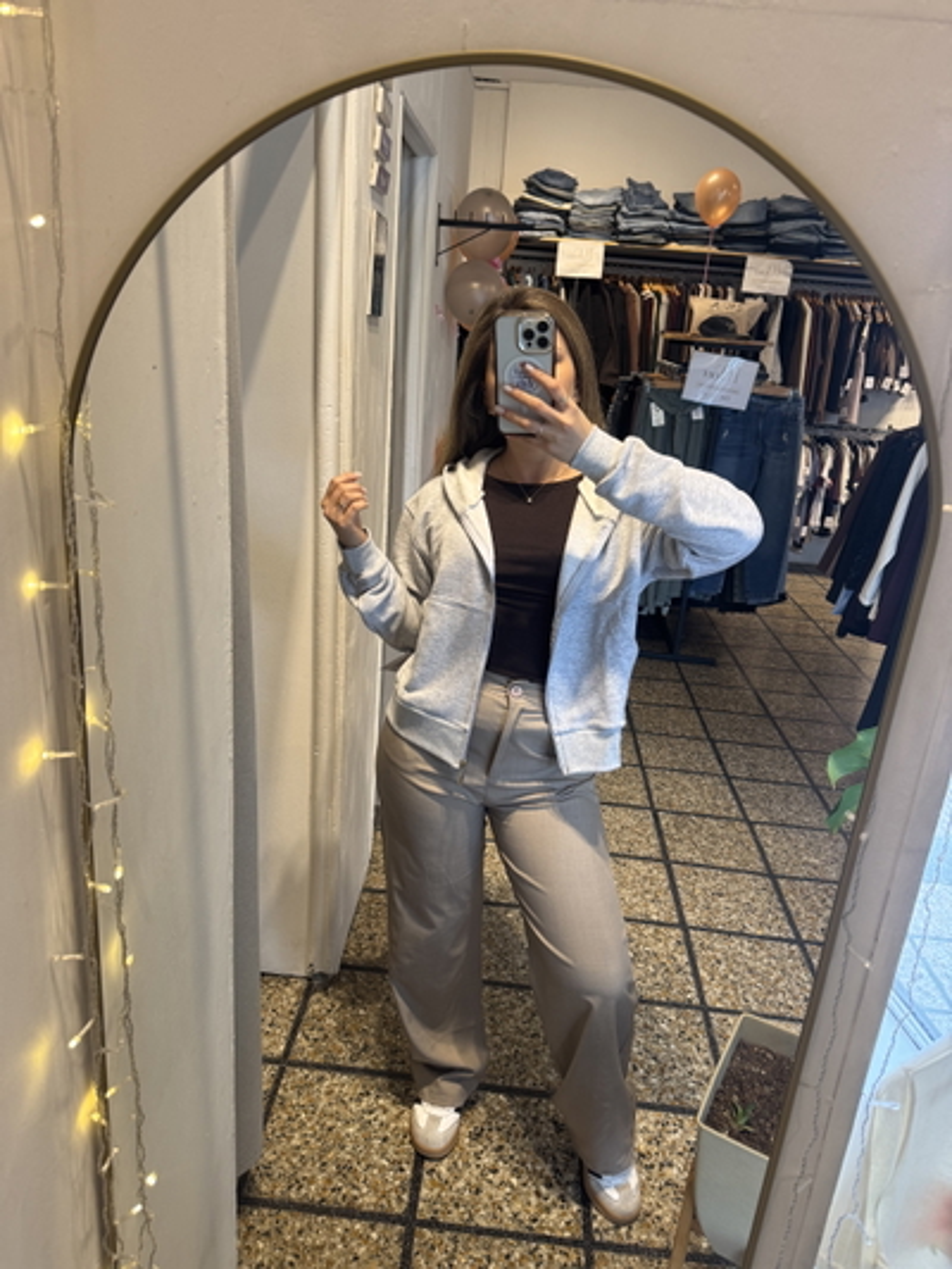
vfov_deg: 71.6
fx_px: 880
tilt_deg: -18.1
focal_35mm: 24
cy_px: 634
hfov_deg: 56.8
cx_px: 476
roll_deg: -3.9
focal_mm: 6.76
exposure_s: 1/100
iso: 160
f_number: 1.78
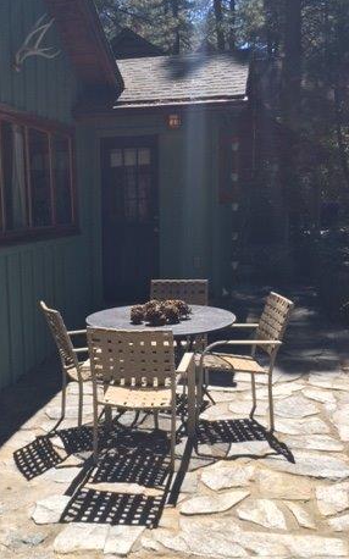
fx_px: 655
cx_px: 95
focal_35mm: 43
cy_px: 286
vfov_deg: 46.2
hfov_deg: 29.5
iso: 32
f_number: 2.2
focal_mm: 4.15
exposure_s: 1/1709
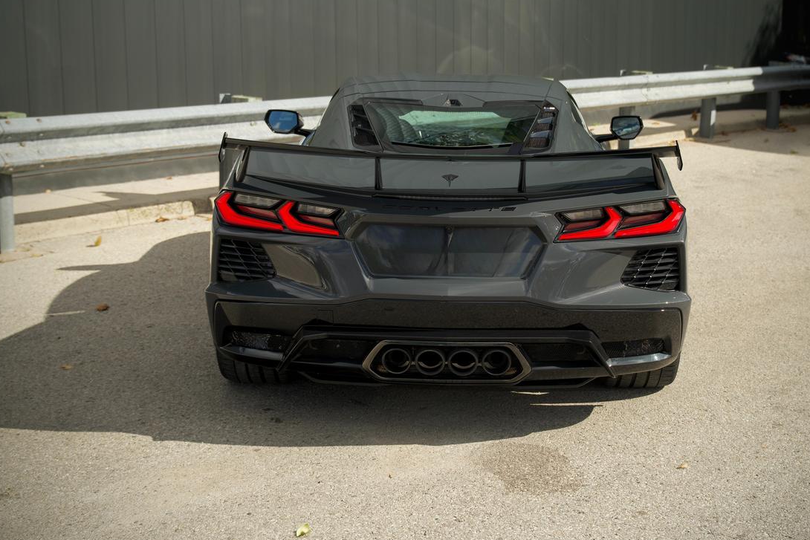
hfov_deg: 36.4
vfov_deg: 24.7
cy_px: 238
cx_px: 446
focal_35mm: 55
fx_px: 1232
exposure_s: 1/50
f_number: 3.2
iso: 250
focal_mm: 31.1
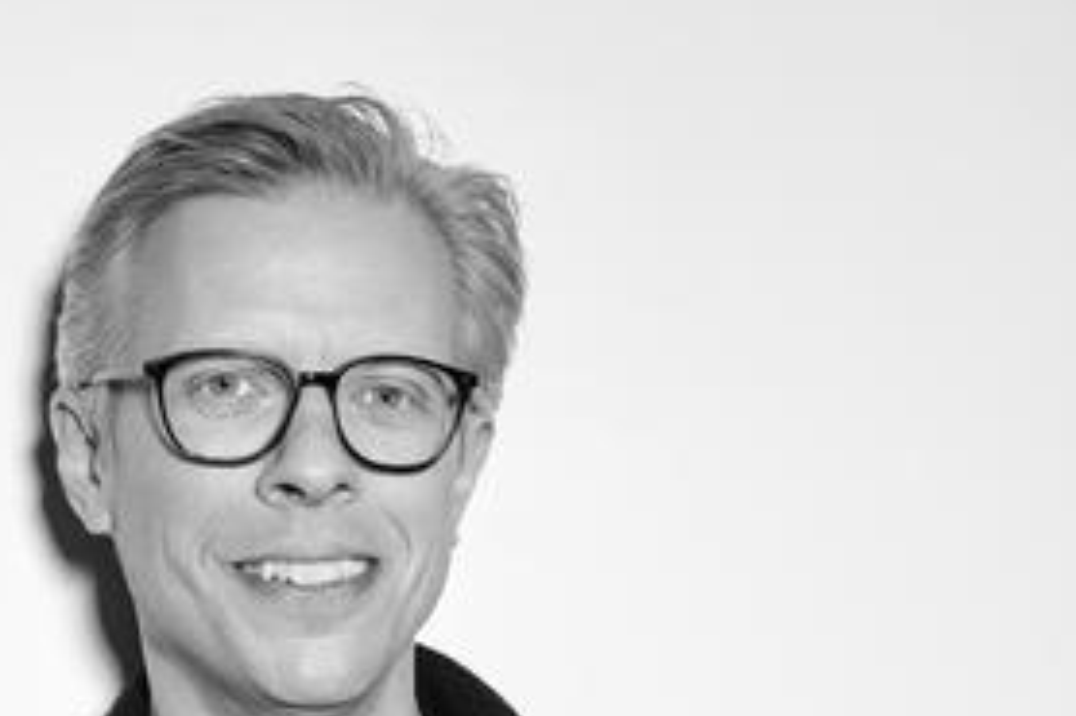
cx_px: -77
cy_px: 898
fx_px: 4839
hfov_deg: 12.5
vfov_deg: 8.4
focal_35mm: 162
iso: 125
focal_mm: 50
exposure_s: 1/125
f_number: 6.3
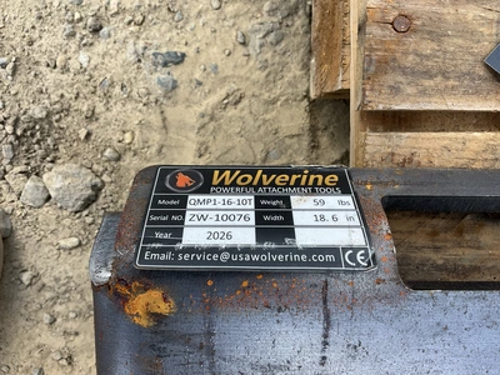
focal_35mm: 29
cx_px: 250
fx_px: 419
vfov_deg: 48.2
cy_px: 188
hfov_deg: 61.7
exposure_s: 1/500
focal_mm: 3
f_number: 1.8
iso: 25
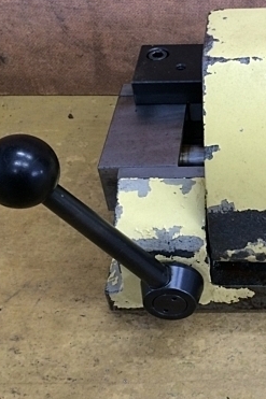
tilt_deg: -45.3
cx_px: 238
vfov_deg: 38.1
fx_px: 577
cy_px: 169
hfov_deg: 25.2
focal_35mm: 52
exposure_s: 1/30
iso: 125
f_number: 2.2
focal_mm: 4.15
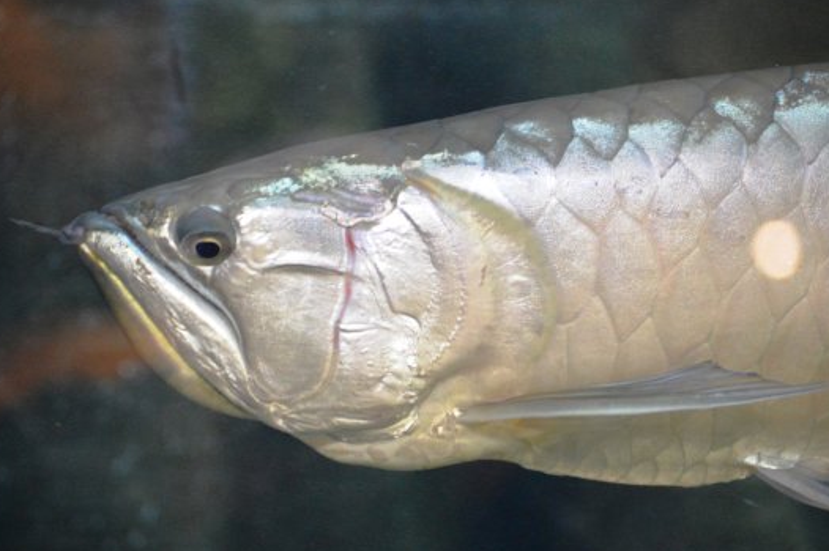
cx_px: 383
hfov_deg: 14.4
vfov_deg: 9.6
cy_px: 286
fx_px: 3291
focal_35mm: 143
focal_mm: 82
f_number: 4.2
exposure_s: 1/60
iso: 2800
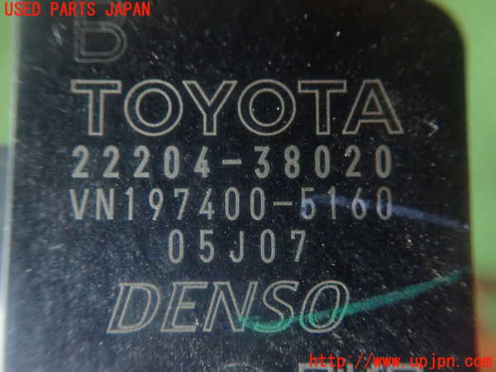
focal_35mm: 30
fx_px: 430
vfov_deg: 46.8
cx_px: 248
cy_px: 186
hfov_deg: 60.0
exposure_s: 1/30
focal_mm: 5.5
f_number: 2.3
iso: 1250
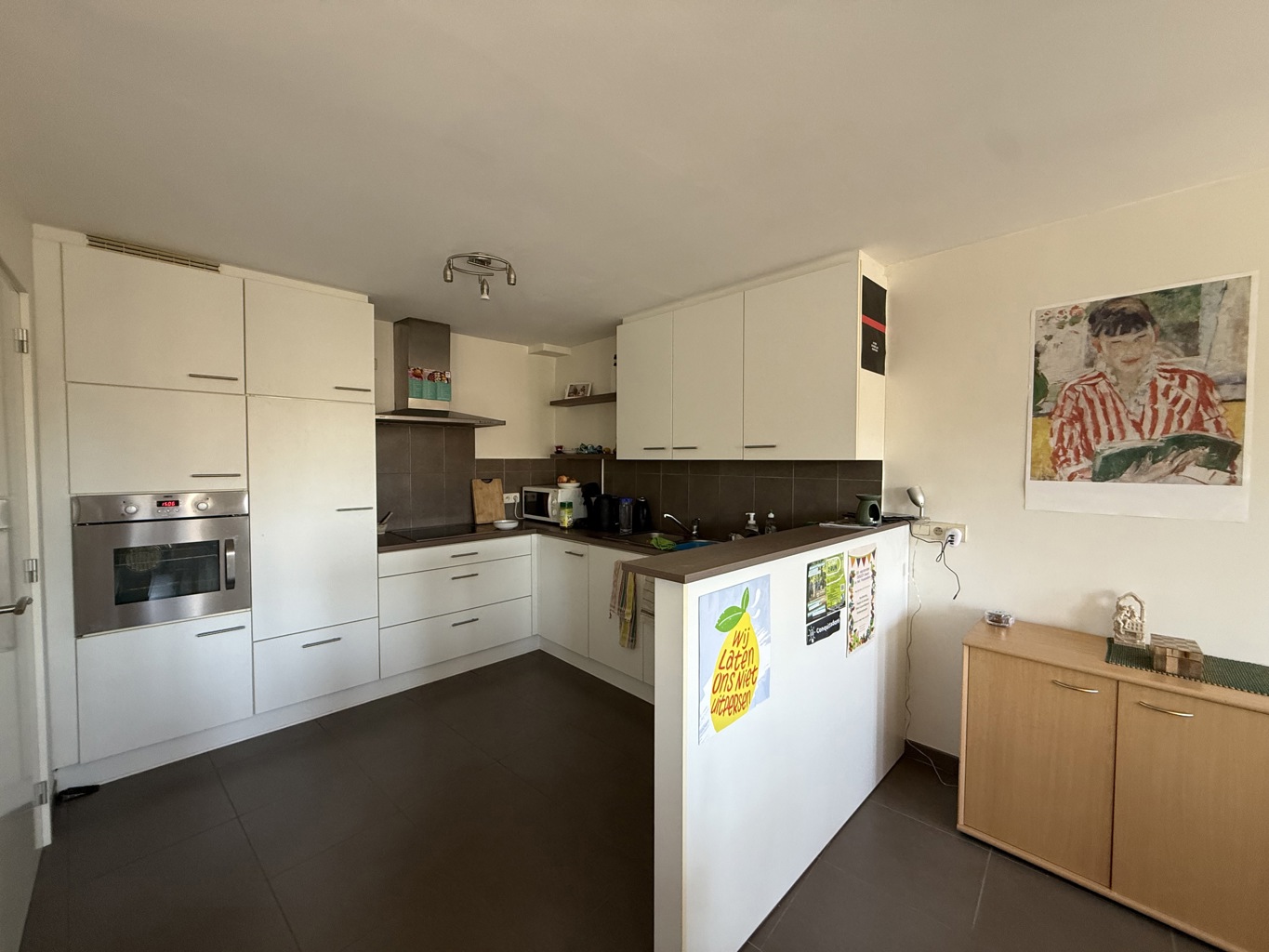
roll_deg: +0.0
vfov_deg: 85.7
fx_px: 513
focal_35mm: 14
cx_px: 634
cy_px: 476
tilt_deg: -2.0
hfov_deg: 102.1
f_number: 2.2
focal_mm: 2.22
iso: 320
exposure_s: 1/99
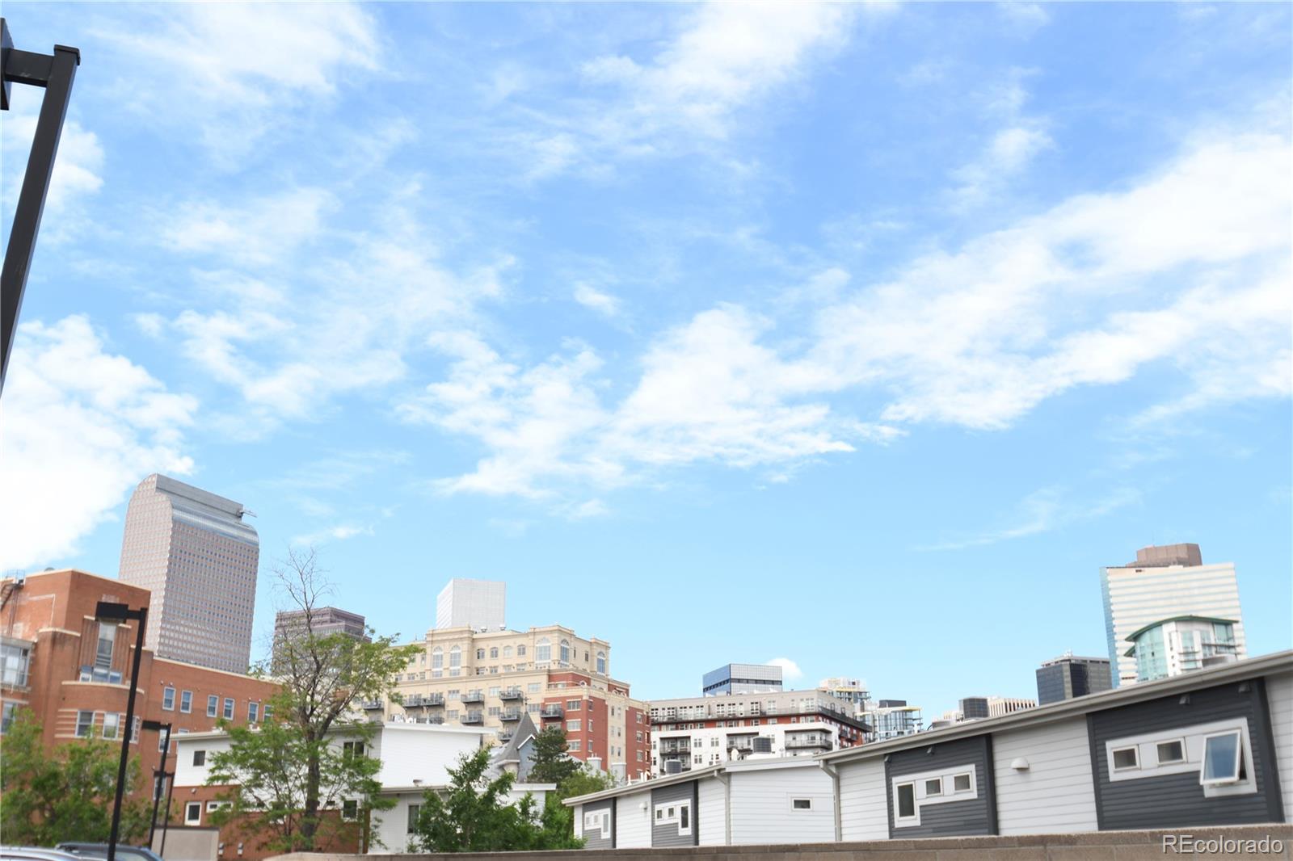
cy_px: 430
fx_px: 1293
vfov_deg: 36.9
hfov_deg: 53.1
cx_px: 646
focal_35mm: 36
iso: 100
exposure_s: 1/200
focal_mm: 24
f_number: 6.3
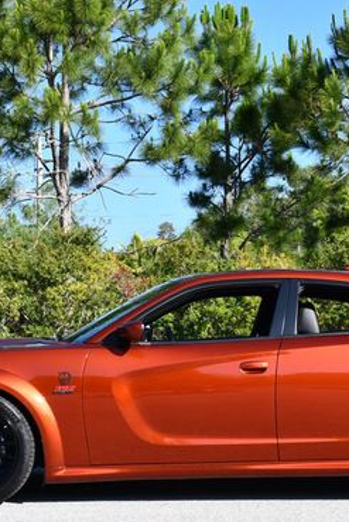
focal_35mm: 90
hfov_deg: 15.2
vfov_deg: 22.6
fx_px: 1307
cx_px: 227
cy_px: 258
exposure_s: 1/250
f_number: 8
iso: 180
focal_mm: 26
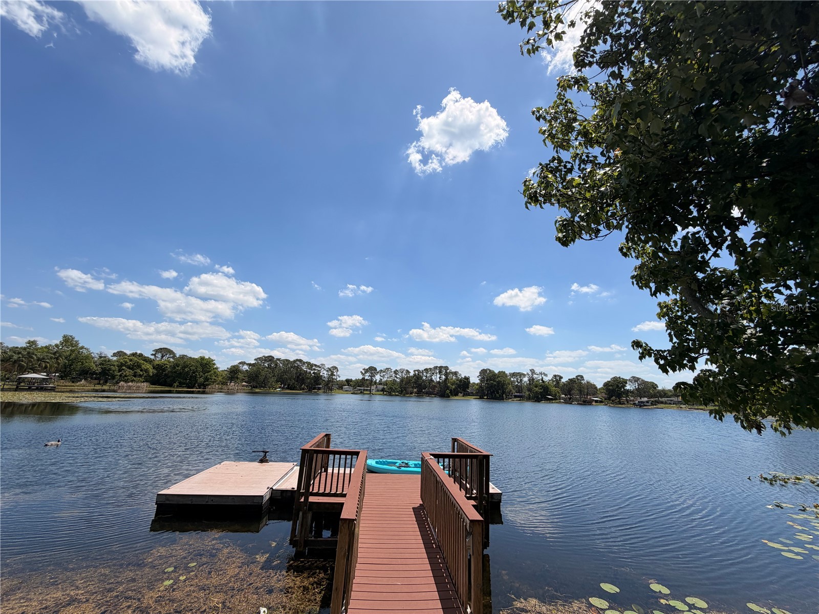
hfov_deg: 102.1
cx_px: 410
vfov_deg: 85.7
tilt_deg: +12.3
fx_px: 331
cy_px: 307
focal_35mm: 14
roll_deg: -1.2
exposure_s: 1/1399
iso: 20
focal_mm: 2.22
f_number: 2.2
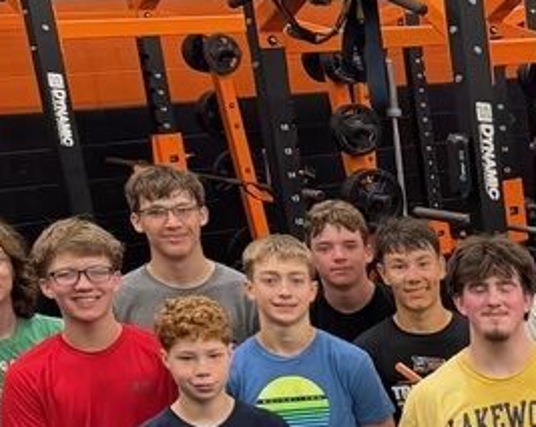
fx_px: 1426
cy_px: 499
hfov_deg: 17.9
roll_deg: +0.5
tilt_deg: -20.9
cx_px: 909
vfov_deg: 16.4
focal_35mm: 90
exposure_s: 1/60
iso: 200
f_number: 1.78
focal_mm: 6.76
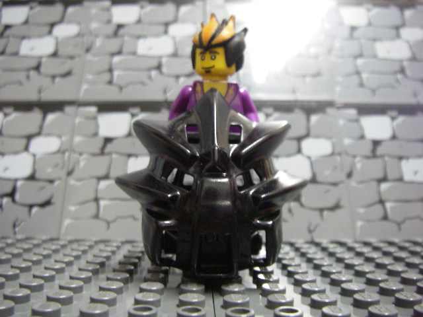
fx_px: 464
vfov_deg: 37.7
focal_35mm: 38
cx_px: 212
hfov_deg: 49.0
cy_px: 158
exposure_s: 1/4
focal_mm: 6.3
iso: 320
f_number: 3.3
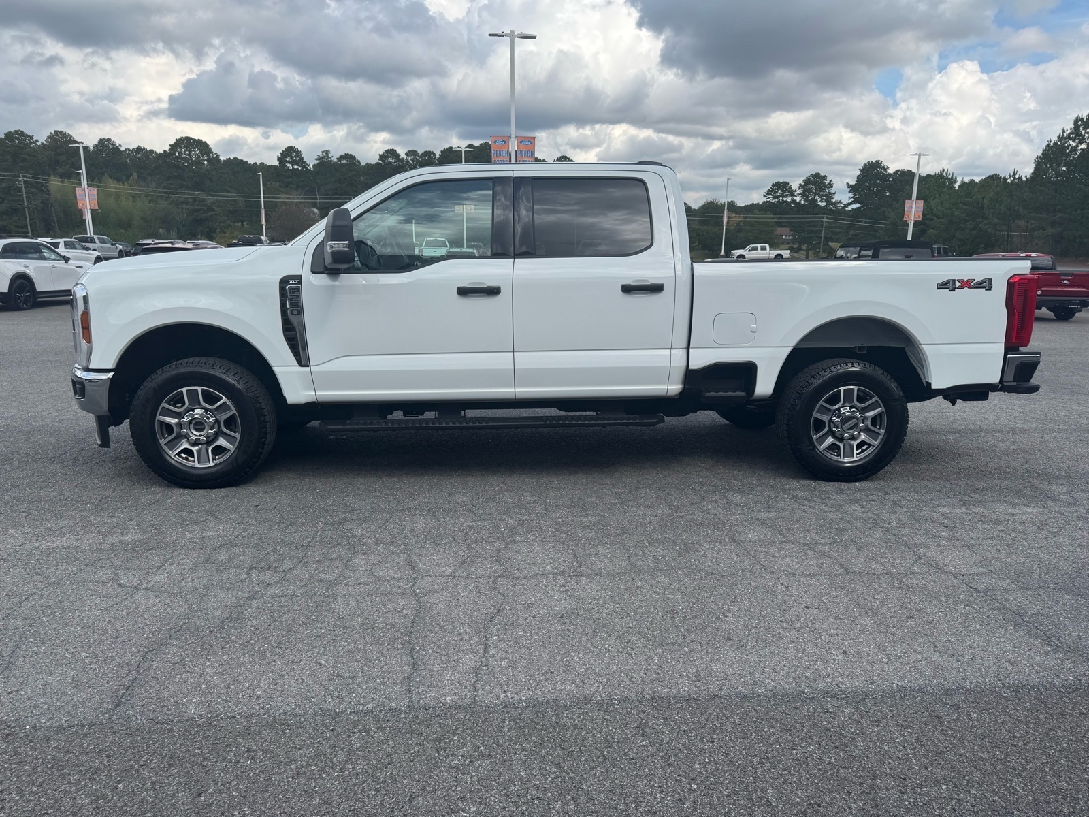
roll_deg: -0.4
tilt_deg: -13.8
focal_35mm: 24
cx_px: 544
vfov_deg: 56.8
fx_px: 755
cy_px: 408
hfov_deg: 71.6
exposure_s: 1/3597
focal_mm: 6.76
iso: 80
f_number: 1.78
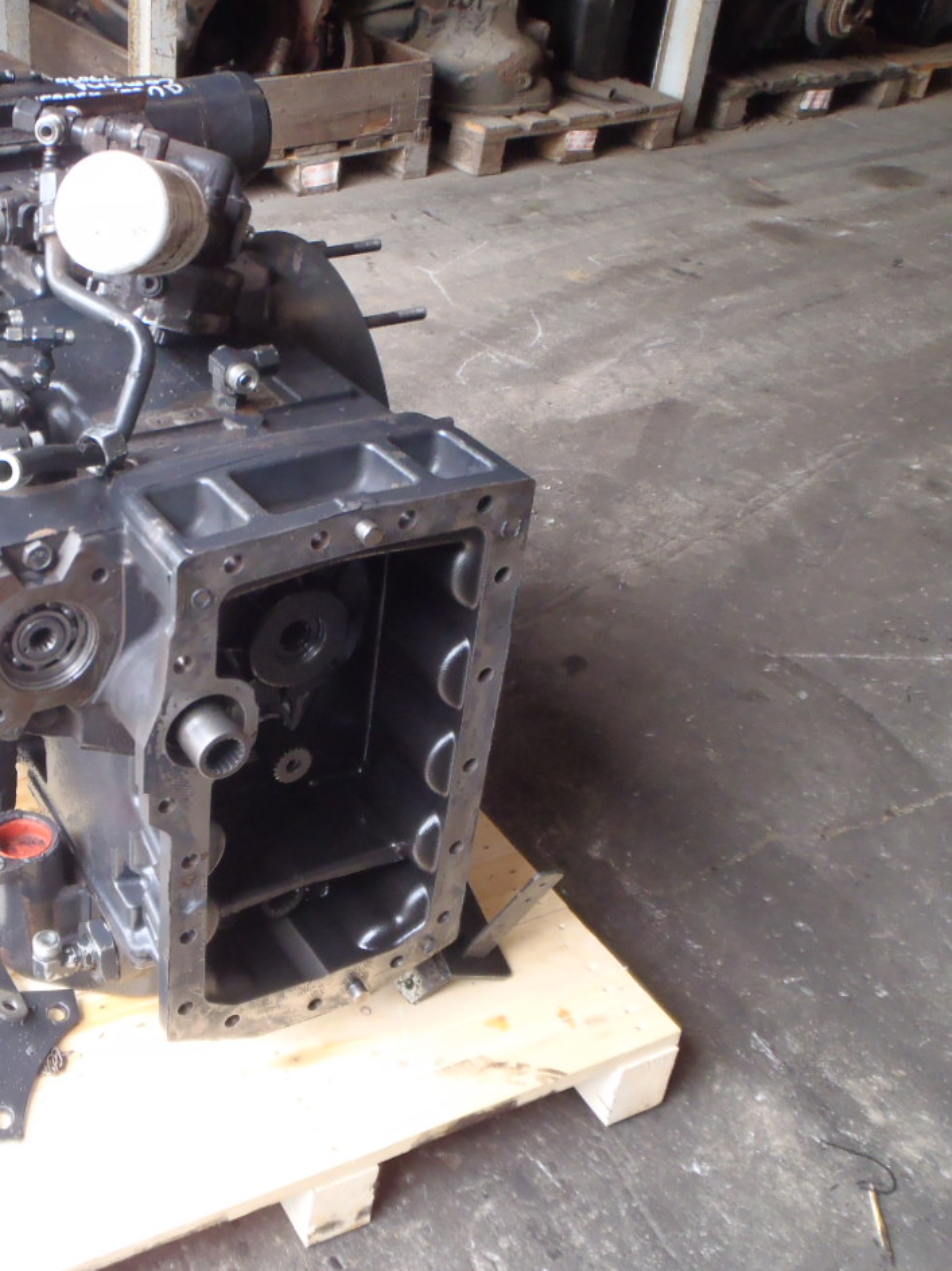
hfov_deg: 35.9
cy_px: 629
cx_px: 131
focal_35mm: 38
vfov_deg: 49.0
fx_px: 1394
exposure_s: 1/30
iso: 200
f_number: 3.5
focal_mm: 5
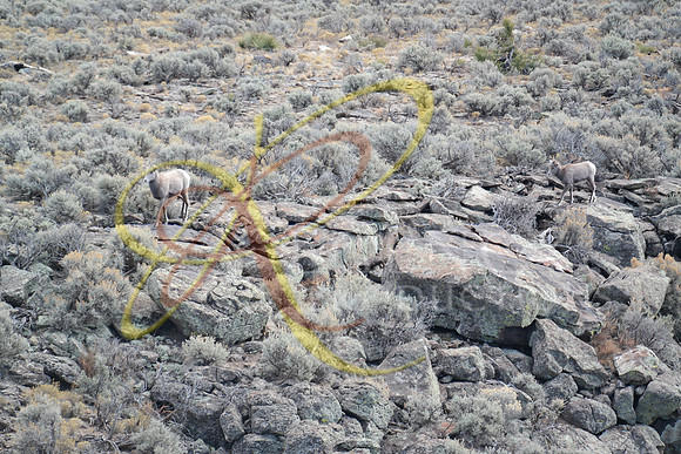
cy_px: 227
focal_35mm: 308
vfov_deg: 4.5
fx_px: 5827
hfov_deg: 6.7
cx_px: 340
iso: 400
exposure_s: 1/250
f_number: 5.6
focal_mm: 200
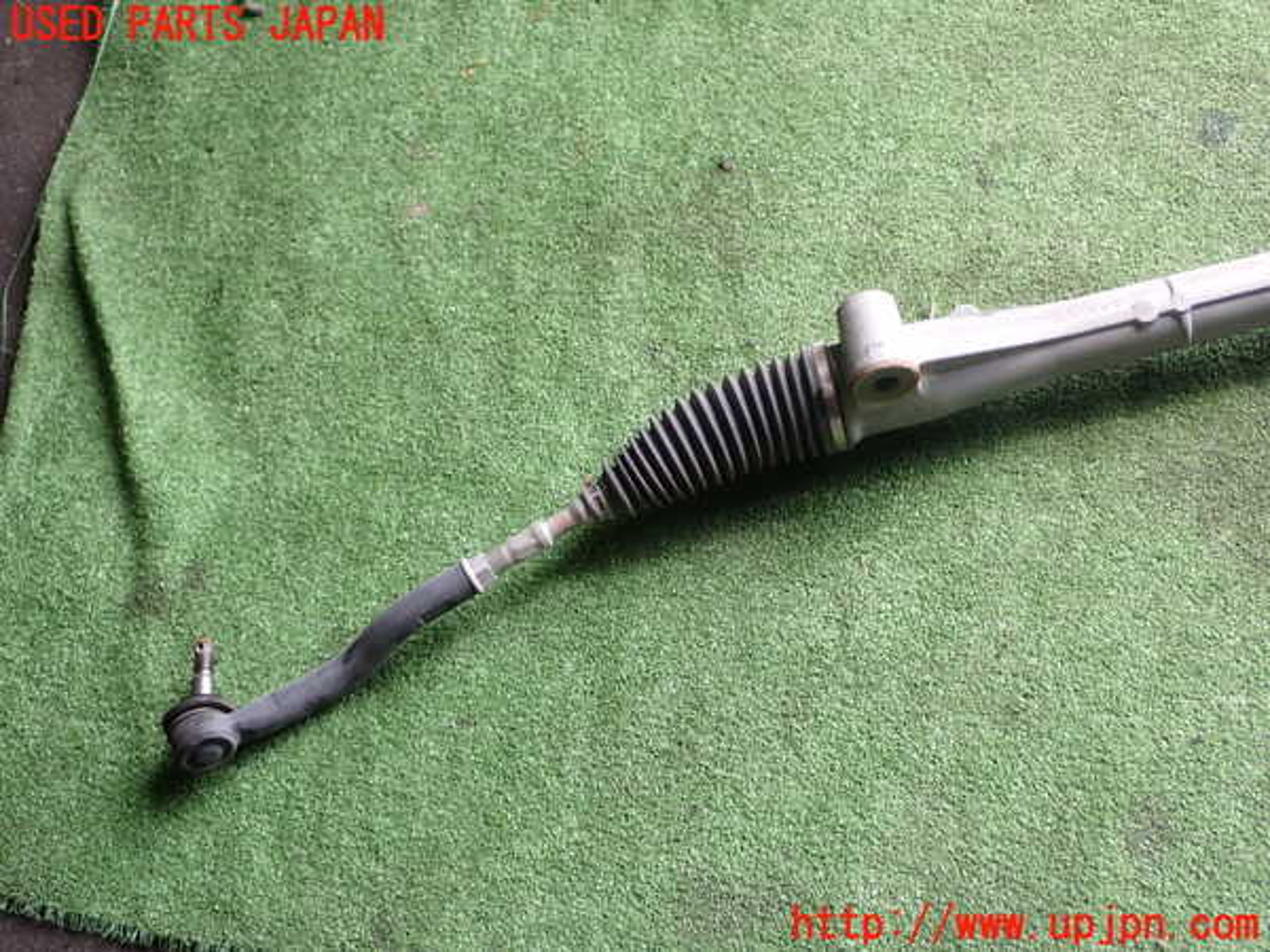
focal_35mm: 50
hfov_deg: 38.2
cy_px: 476
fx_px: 1834
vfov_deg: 29.1
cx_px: 635
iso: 200
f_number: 3.2
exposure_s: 1/80
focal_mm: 9.01
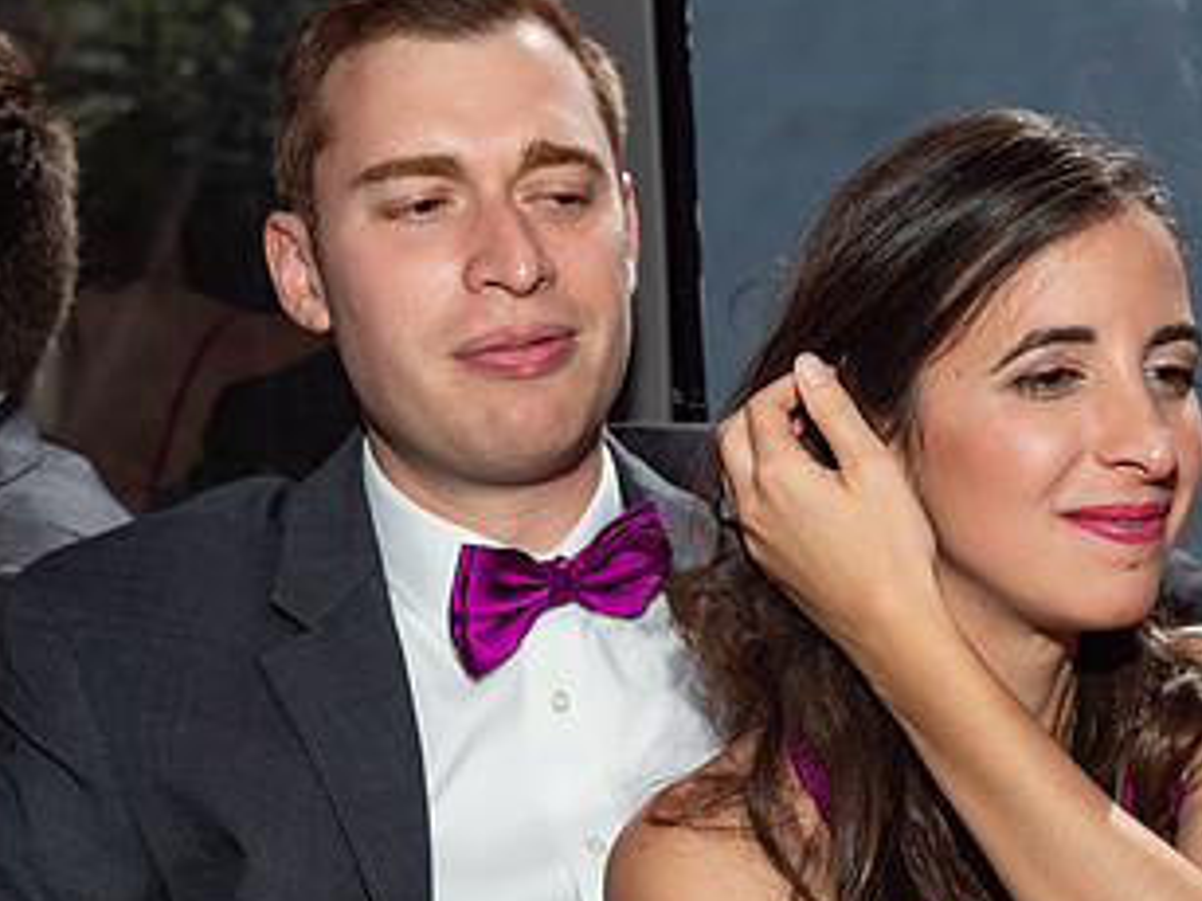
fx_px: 3020
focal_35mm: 87
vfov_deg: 16.9
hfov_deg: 22.4
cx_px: 775
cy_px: 676
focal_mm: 23
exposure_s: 1/160
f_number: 2.8
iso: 200
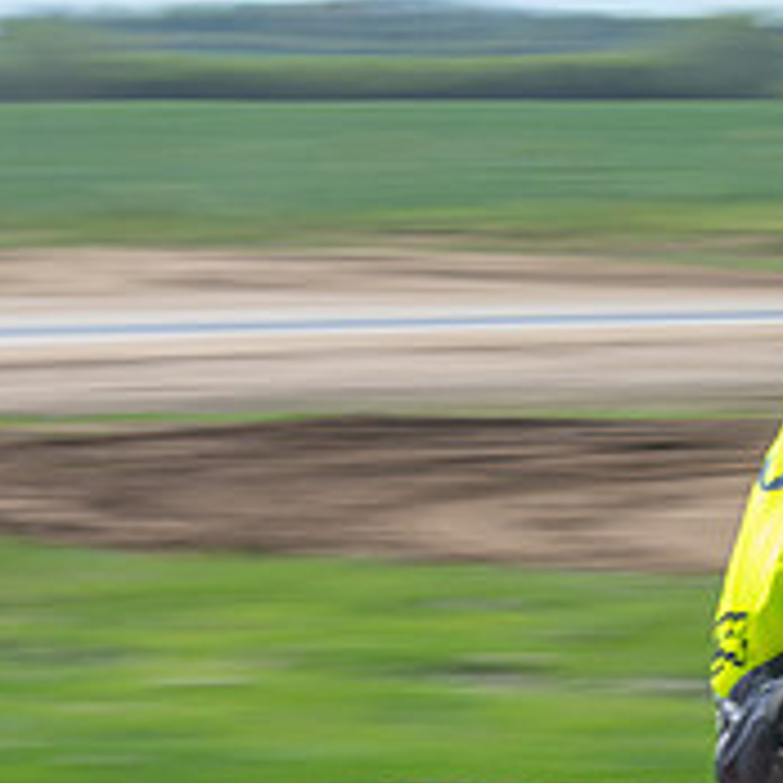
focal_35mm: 311
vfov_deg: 5.6
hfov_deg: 5.6
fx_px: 7959
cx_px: 1107
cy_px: 668
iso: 125
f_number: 9
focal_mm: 70
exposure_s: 1/125
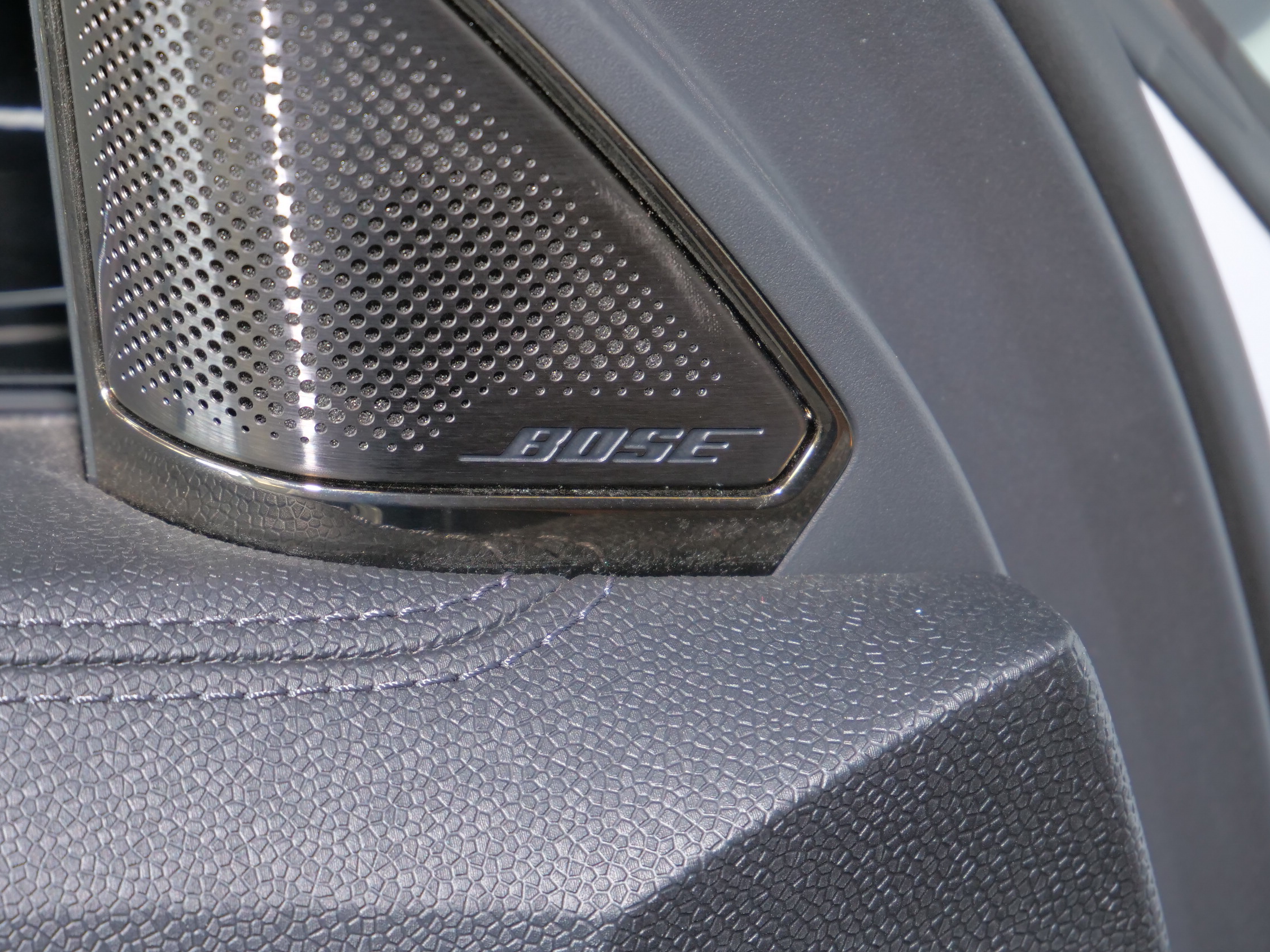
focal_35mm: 140
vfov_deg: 10.6
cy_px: 447
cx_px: 566
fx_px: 5137
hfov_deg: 14.1
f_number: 5.6
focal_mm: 60
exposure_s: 1/15
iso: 800
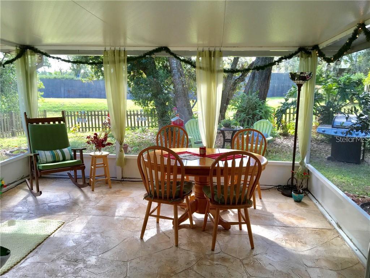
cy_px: 139
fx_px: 310
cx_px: 185
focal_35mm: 29
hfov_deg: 61.7
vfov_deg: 48.2
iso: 40
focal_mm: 4.15
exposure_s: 1/120
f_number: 2.2
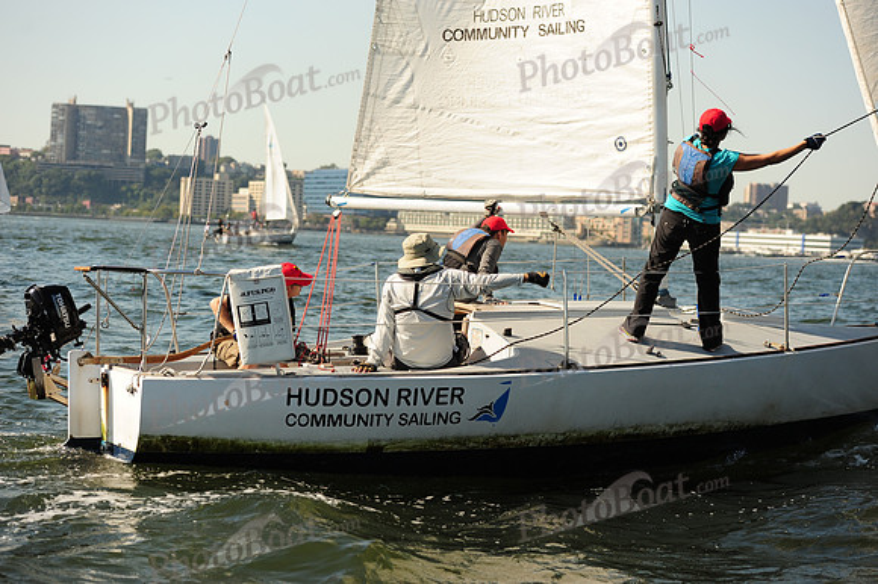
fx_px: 2486
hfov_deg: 20.0
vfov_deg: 13.4
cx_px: 439
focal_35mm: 102
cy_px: 292
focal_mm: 102
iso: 320
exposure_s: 1/1250
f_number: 4
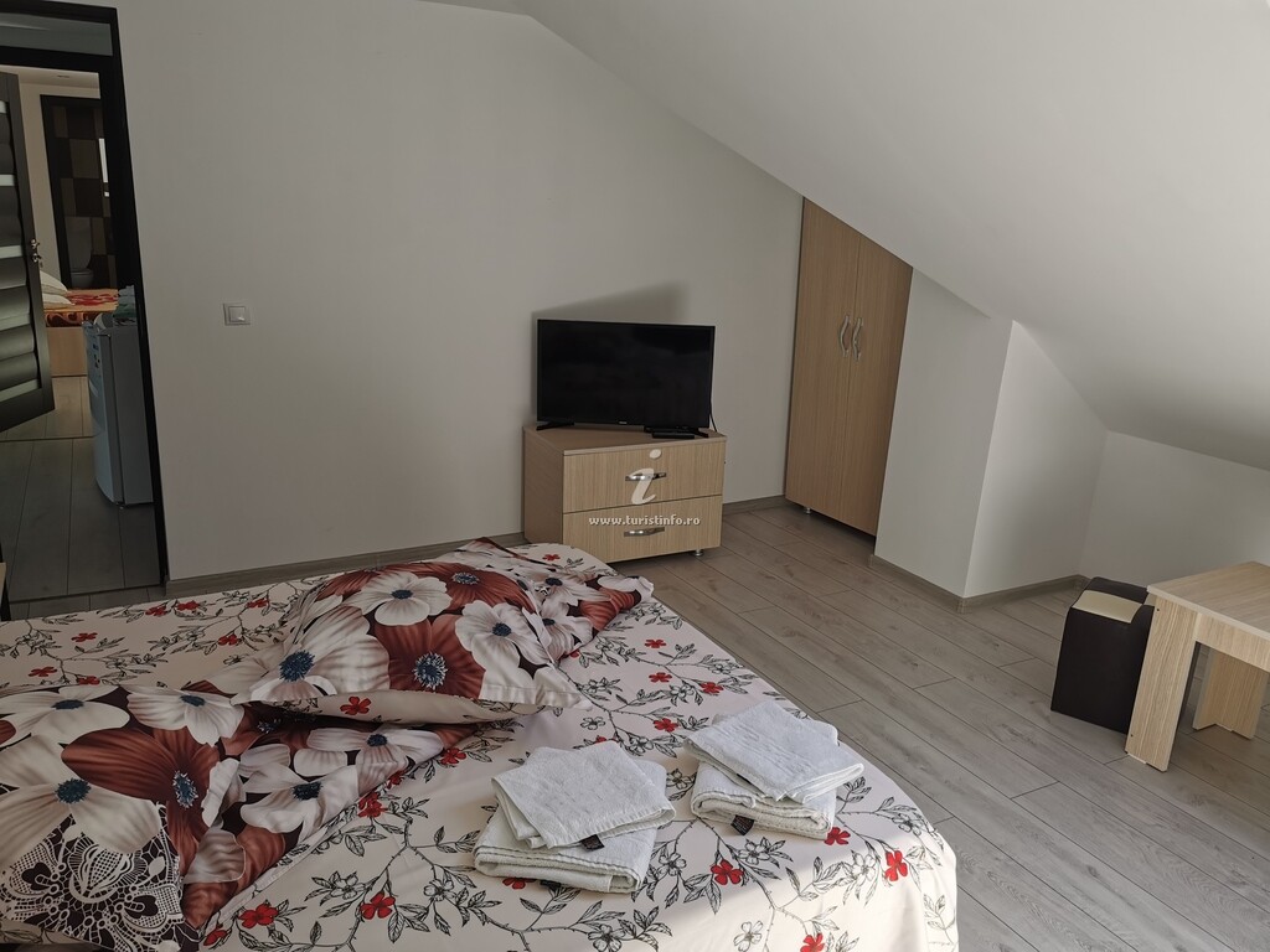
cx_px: 635
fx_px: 991
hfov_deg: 65.3
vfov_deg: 51.4
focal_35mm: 27
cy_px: 476
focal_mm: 5.56
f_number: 1.6
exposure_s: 1/310
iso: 50
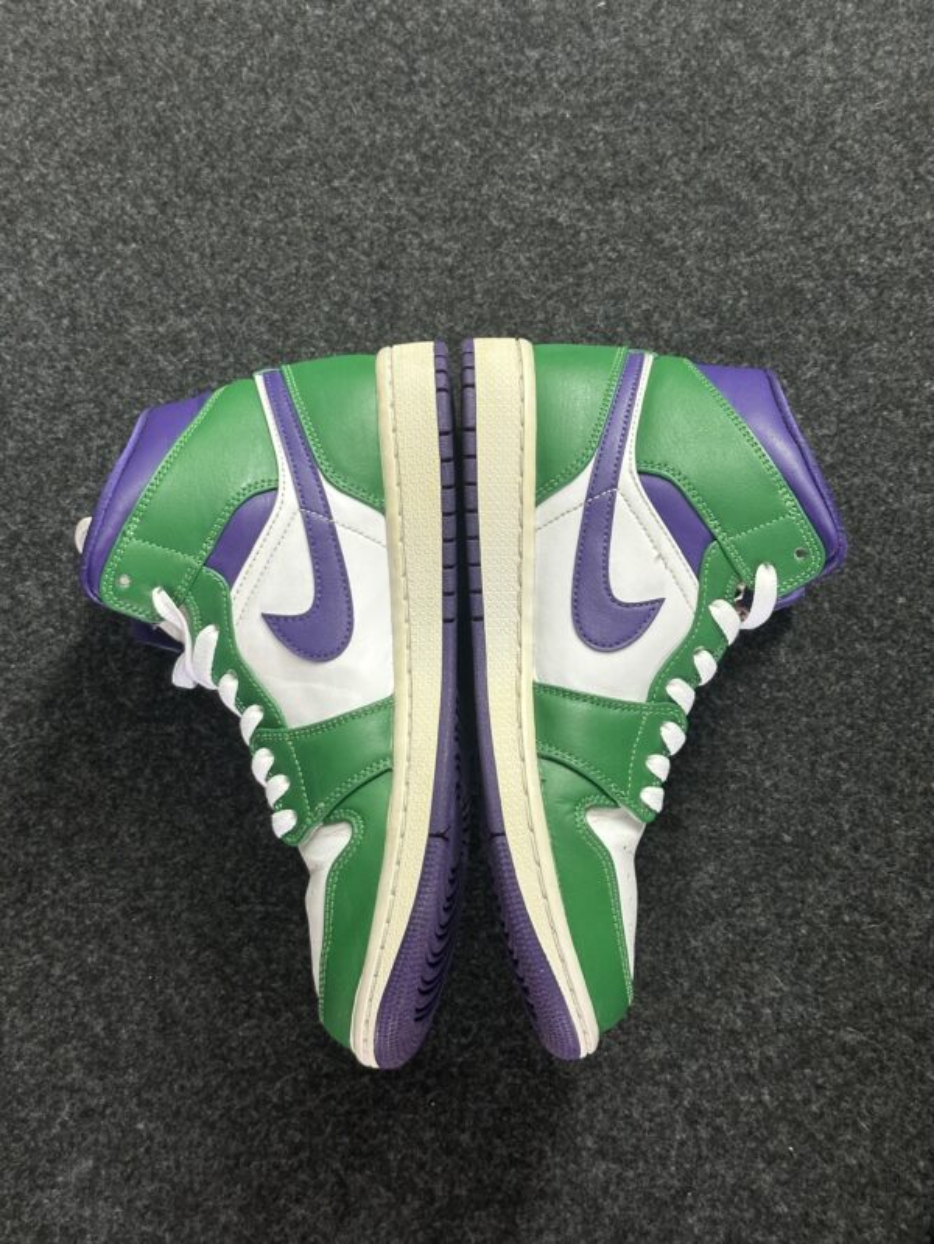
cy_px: 622
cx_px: 467
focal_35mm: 48
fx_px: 1725
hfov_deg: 30.3
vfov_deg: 39.6
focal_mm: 6.86
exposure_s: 1/33
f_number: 1.78
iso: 200
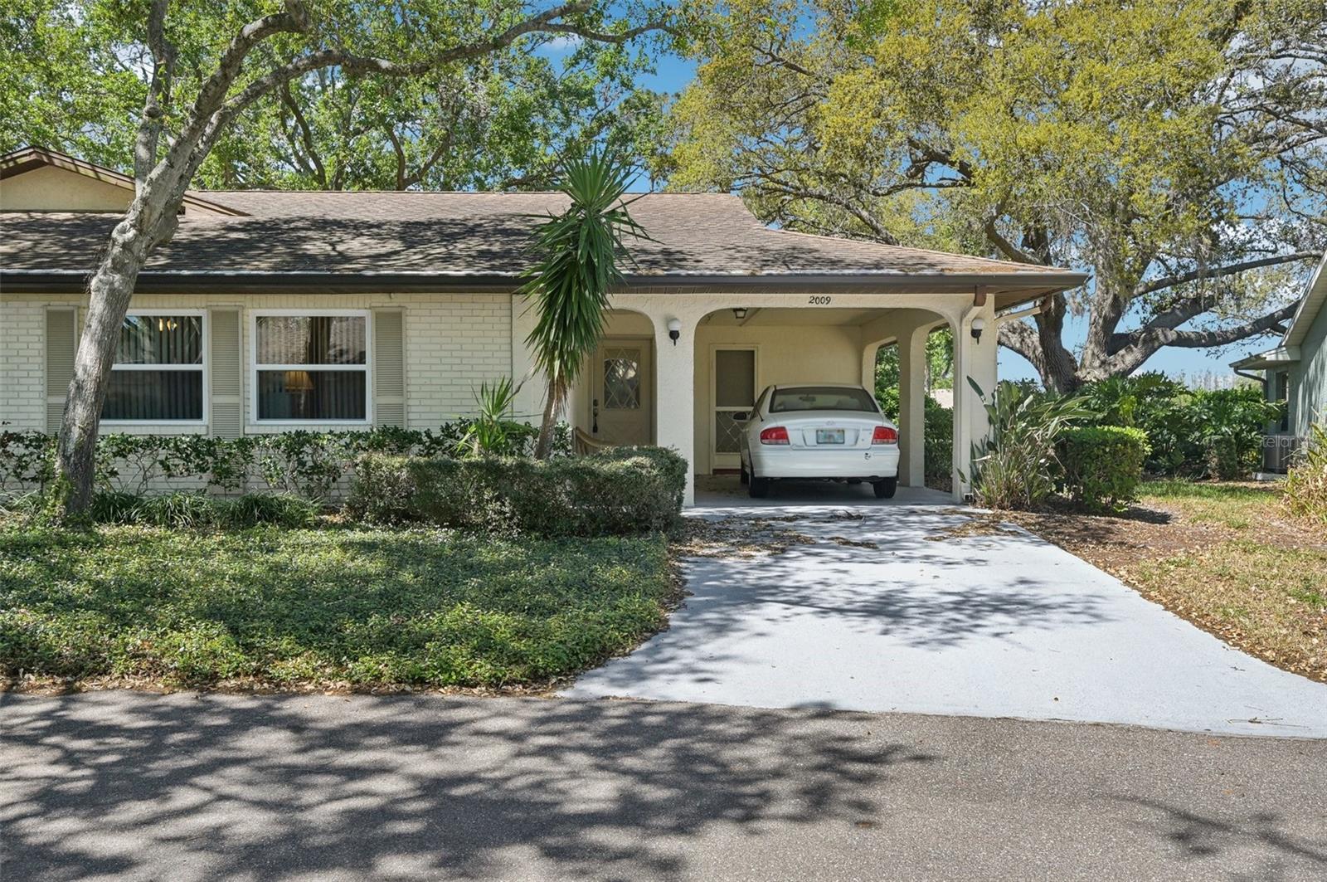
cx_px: 664
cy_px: 441
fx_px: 994
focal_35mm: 27
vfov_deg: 47.8
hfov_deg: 67.4
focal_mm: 27
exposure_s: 1/500
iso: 400
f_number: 8
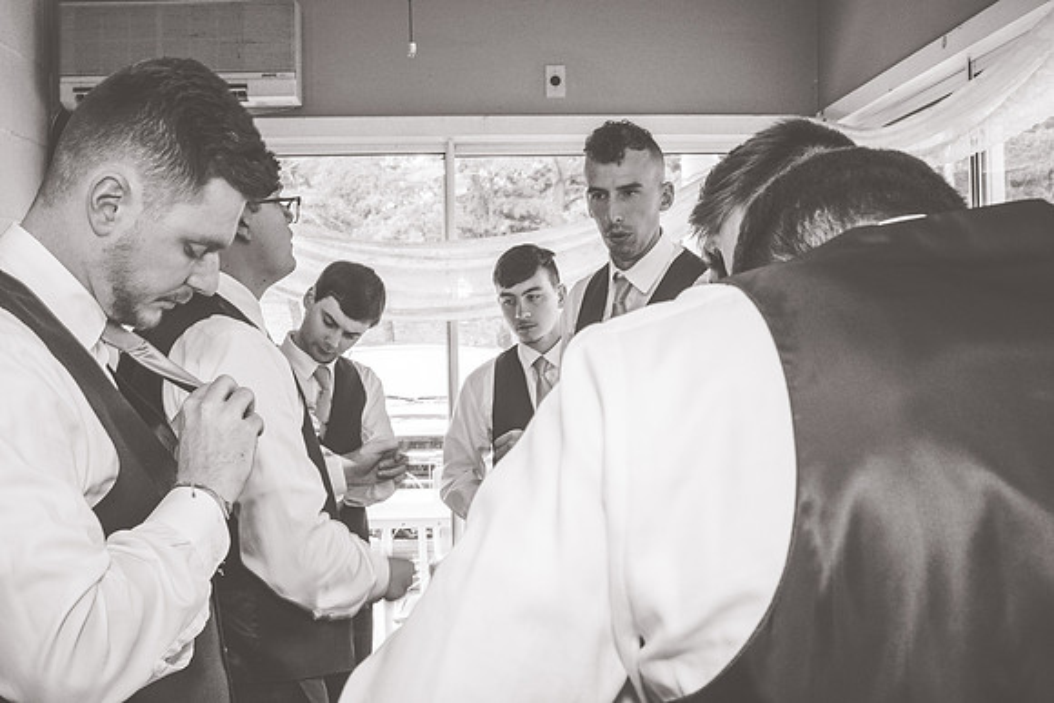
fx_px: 1230
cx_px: 527
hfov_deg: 46.4
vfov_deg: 31.9
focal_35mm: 42
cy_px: 352
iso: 1250
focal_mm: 28
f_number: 10
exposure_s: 1/60
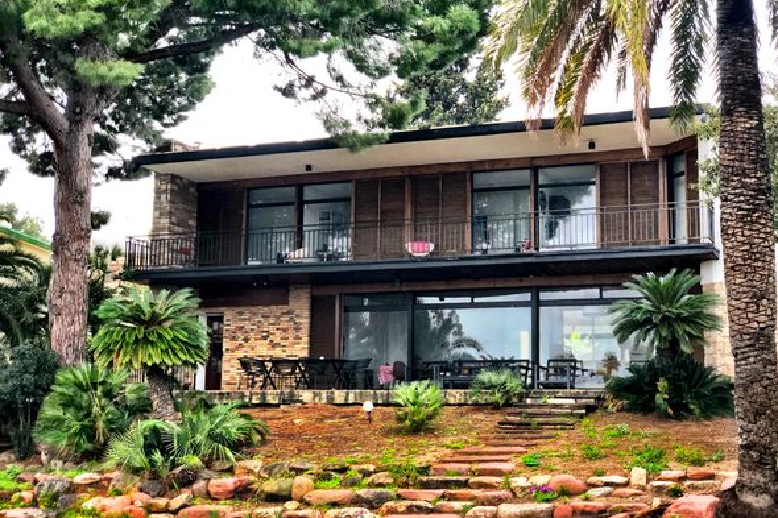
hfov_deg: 36.3
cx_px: 394
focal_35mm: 55
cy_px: 235
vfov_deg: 24.6
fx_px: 1188
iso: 32
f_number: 2.4
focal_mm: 6
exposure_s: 1/60
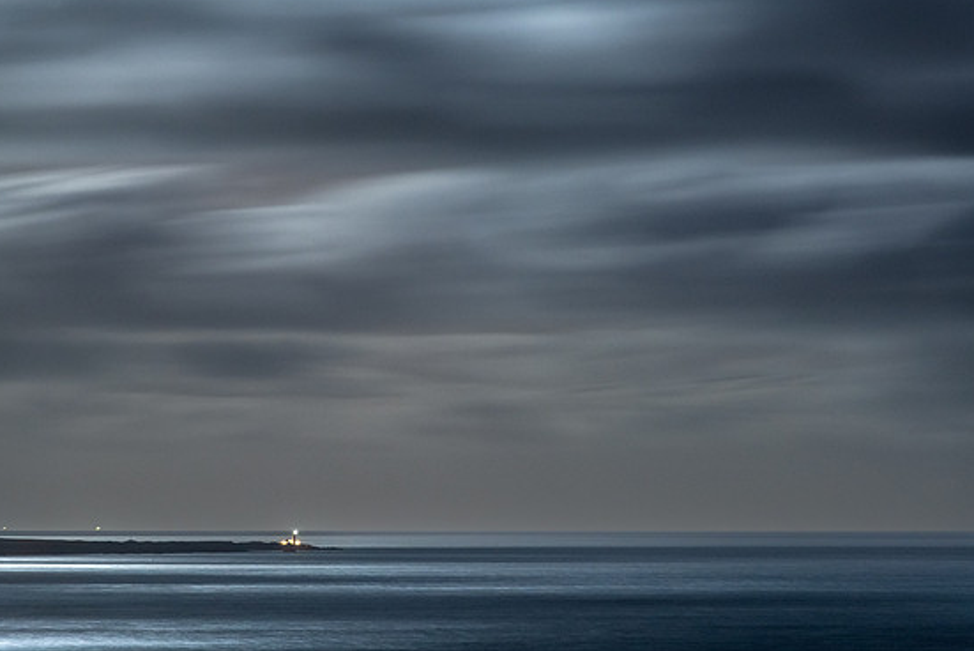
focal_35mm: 212
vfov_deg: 6.5
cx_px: 474
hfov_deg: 9.7
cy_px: 335
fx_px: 5739
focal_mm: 200
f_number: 7.1
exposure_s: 30
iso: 1600
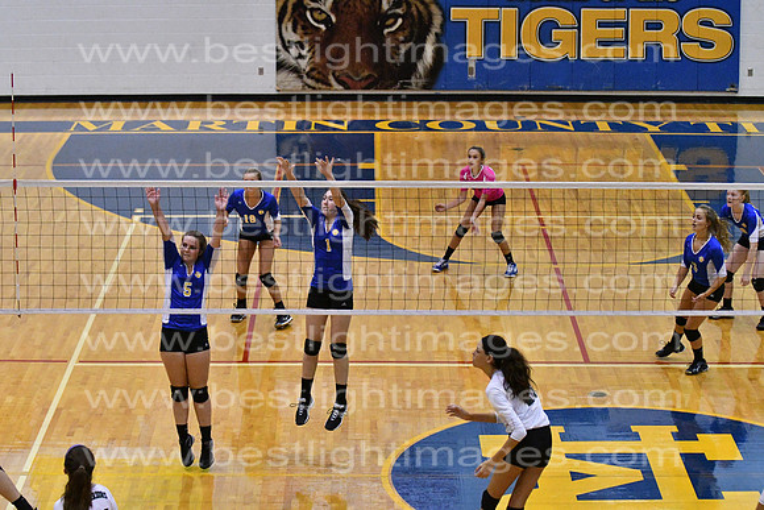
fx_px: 4458
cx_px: 382
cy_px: 255
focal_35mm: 210
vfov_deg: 6.5
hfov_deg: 9.8
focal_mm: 140
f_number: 4
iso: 8000
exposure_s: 1/640
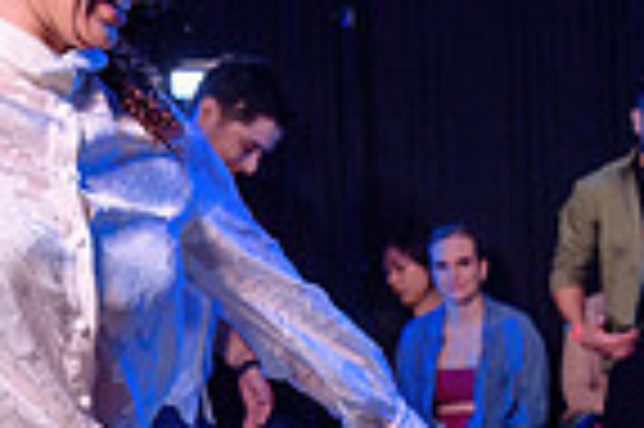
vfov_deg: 12.7
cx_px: 693
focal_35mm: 105
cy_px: 511
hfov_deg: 18.8
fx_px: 1876
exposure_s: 1/125
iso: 500
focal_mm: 24
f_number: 3.5
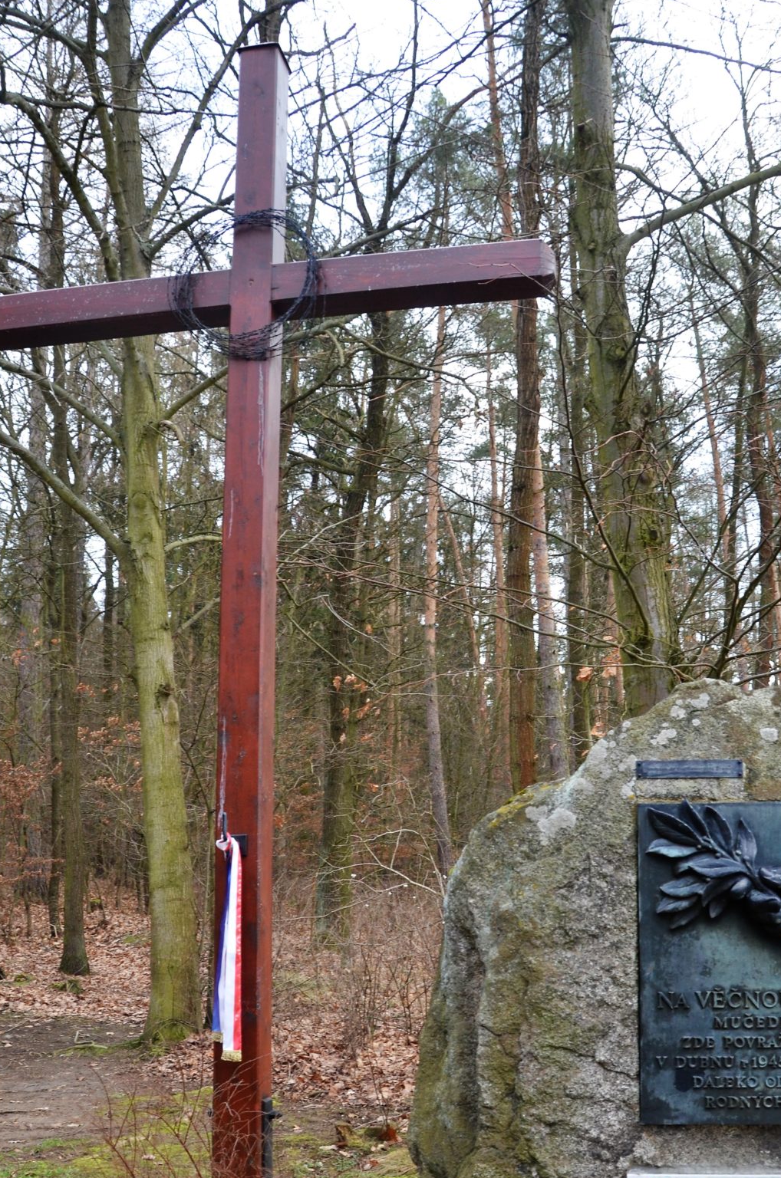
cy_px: 734
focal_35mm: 36
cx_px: 501
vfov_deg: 52.7
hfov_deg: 36.5
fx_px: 1176
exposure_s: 1/125
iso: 400
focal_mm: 18
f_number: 5.6
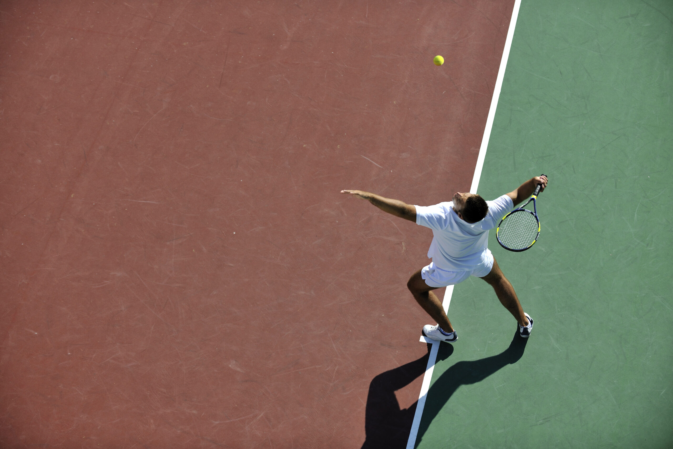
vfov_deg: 19.5
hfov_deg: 28.8
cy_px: 224
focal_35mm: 70
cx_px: 336
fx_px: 1309
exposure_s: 1/800
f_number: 3.5
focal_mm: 70
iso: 50
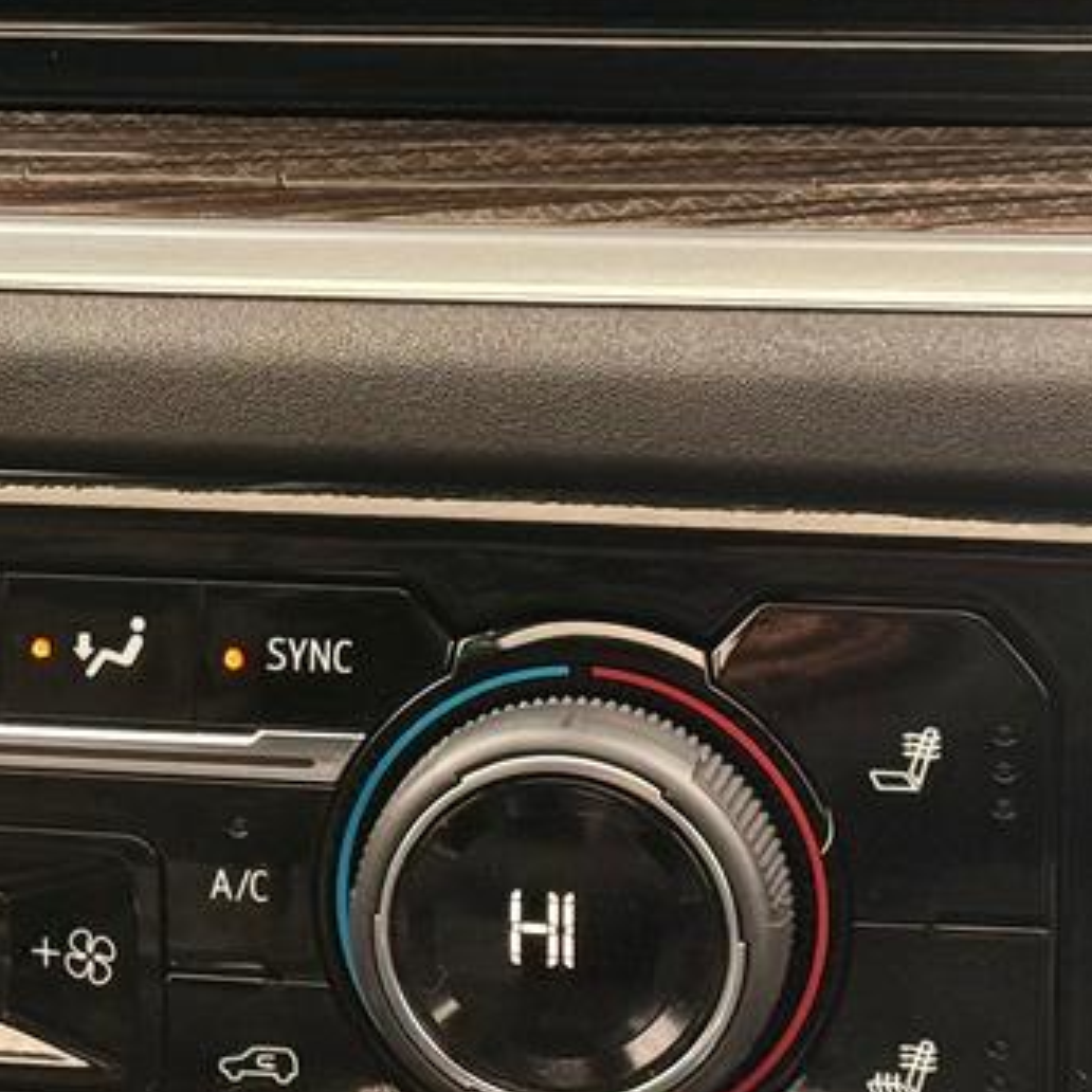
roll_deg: +1.2
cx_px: -311
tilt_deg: -12.1
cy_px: 381
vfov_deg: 11.1
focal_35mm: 158
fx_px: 5639
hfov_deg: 10.8
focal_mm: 6.76
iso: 125
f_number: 1.78
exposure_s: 1/138
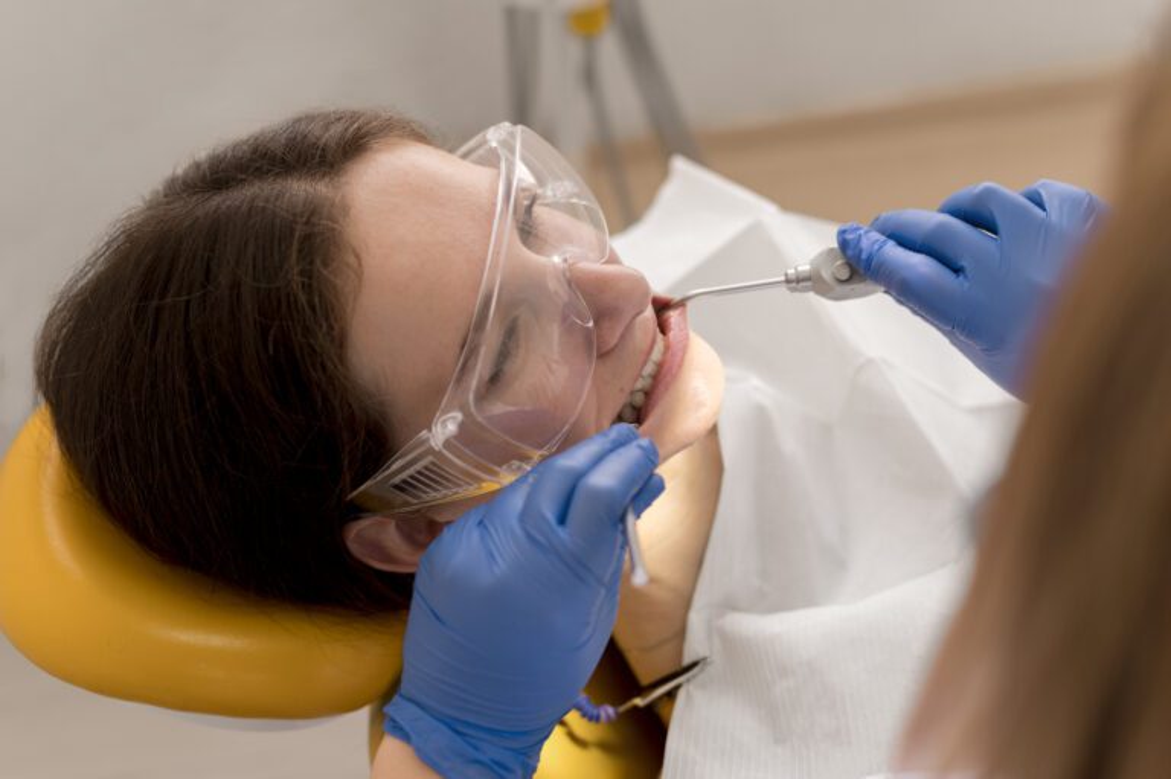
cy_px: 390
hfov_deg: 39.6
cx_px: 586
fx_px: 1625
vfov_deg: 27.0
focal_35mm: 50
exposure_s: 1/640
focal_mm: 50
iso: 640
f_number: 3.5
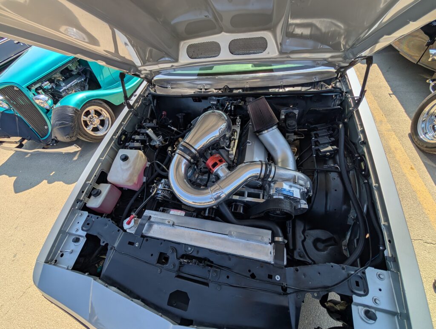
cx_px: 218
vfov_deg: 94.6
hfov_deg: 110.5
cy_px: 164
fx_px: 151
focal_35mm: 12
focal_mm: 2.02
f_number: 1.7
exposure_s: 1/2092
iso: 52
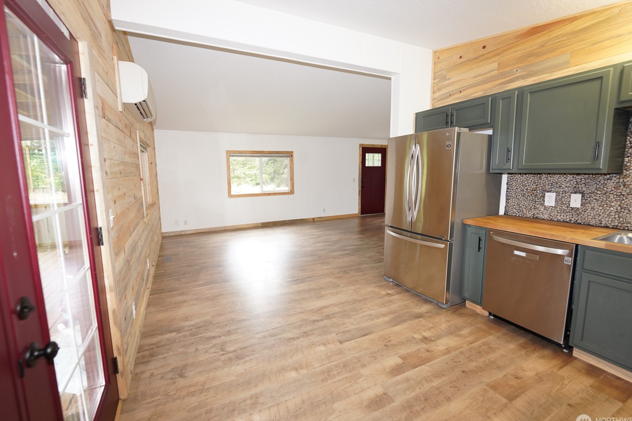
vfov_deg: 77.3
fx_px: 263
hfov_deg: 100.4
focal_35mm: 15
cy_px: 206
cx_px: 306
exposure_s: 1/160
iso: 1600
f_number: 2.8
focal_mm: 14
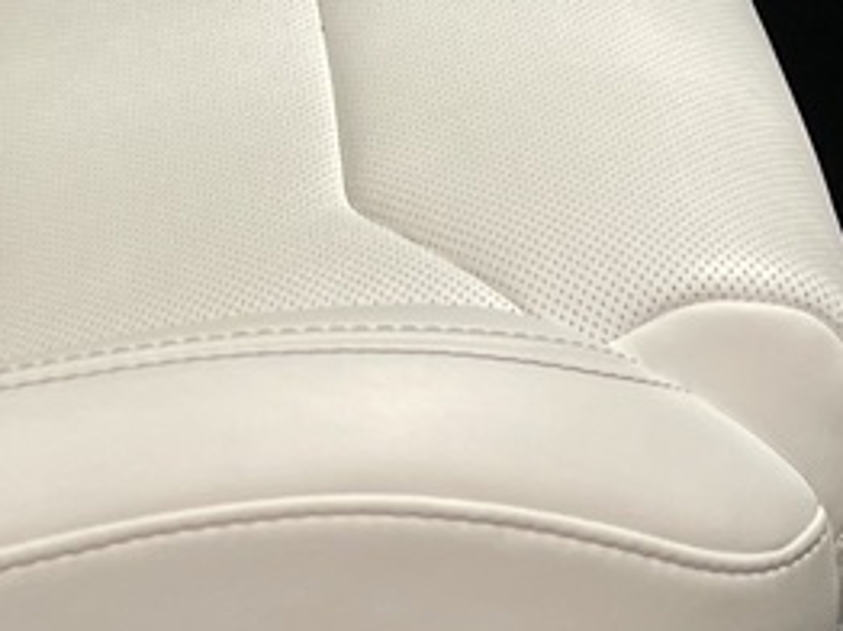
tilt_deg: -24.4
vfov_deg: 10.1
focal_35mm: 143
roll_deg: +3.3
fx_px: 3479
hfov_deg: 13.7
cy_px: -277
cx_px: 77
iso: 80
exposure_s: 1/100
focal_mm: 4.2
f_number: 1.6
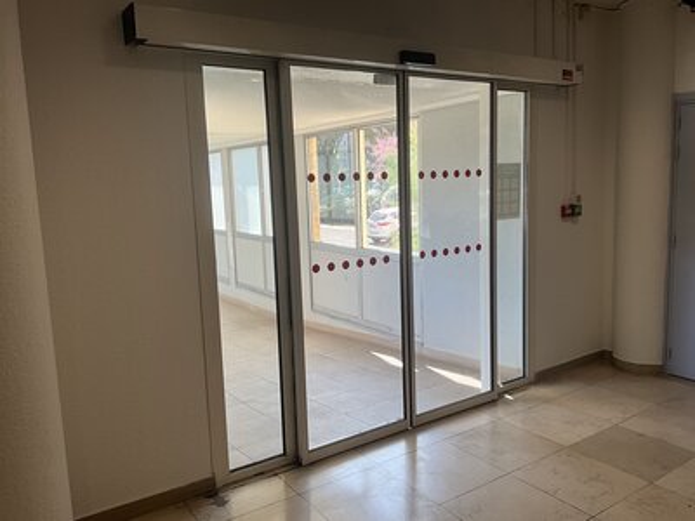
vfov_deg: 48.2
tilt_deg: -7.5
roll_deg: +1.7
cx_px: 348
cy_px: 260
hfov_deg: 61.7
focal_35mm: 29
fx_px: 582
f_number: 1.8
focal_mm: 3
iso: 25
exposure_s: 1/100
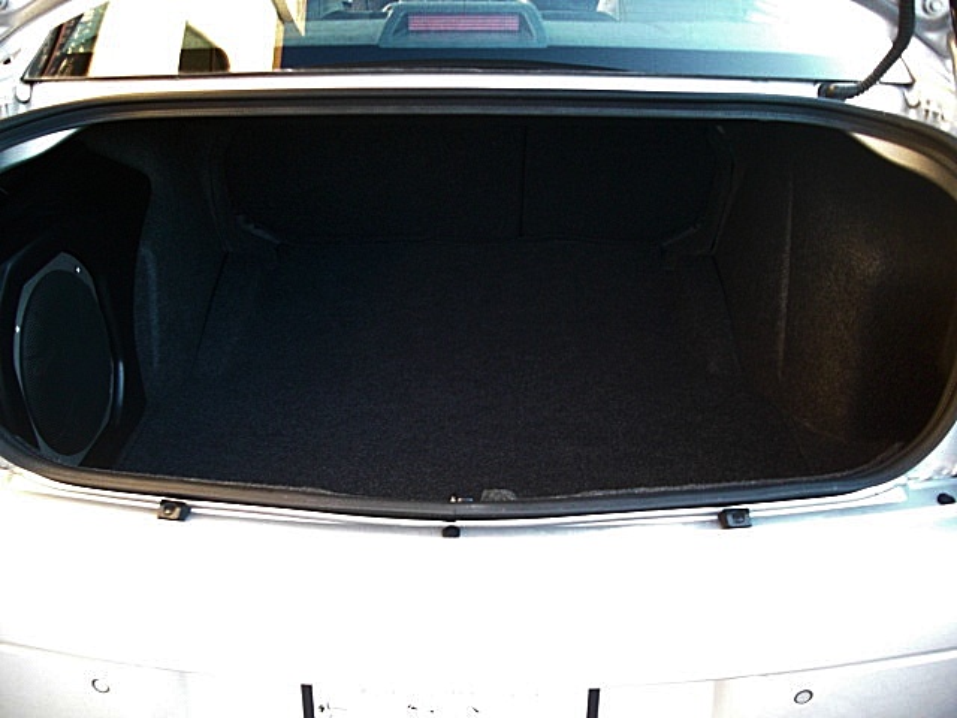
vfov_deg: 39.7
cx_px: 478
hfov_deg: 51.4
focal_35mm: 36
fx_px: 995
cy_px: 359
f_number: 2.8
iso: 400
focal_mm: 6.3
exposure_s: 1/60
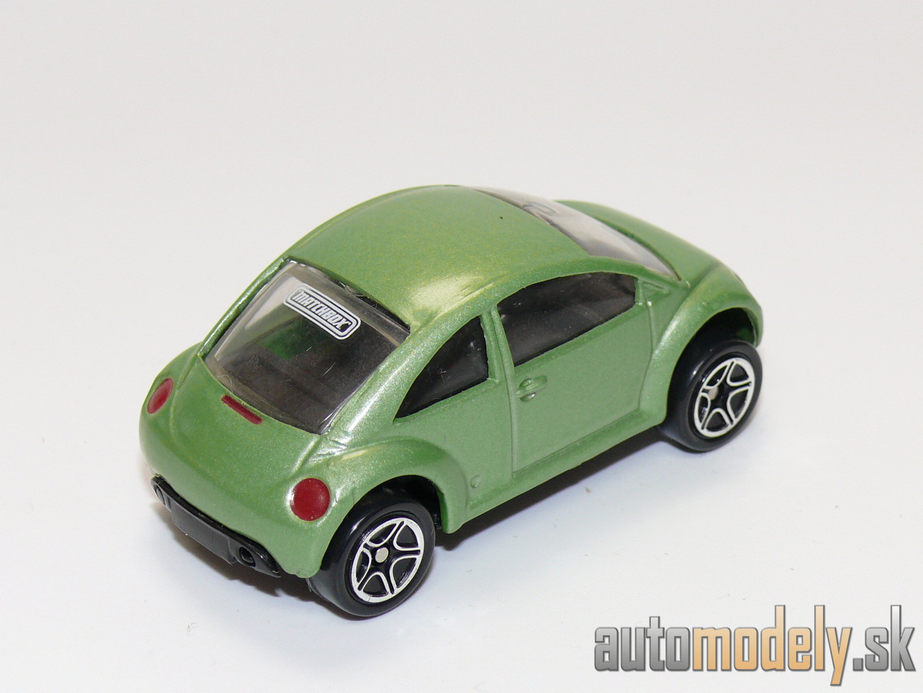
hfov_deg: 18.7
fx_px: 2800
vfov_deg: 14.1
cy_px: 346
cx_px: 462
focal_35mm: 105
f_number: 4
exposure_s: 1/30
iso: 100
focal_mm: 13.7
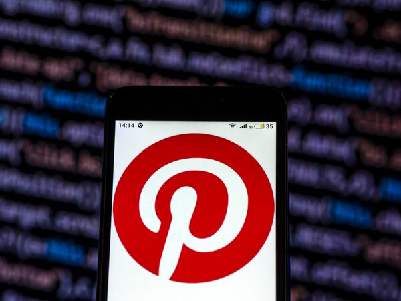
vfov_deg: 9.9
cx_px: 200
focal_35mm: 150
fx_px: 1738
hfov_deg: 13.2
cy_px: 150
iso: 250
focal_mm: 75
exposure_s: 1/125
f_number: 2.8
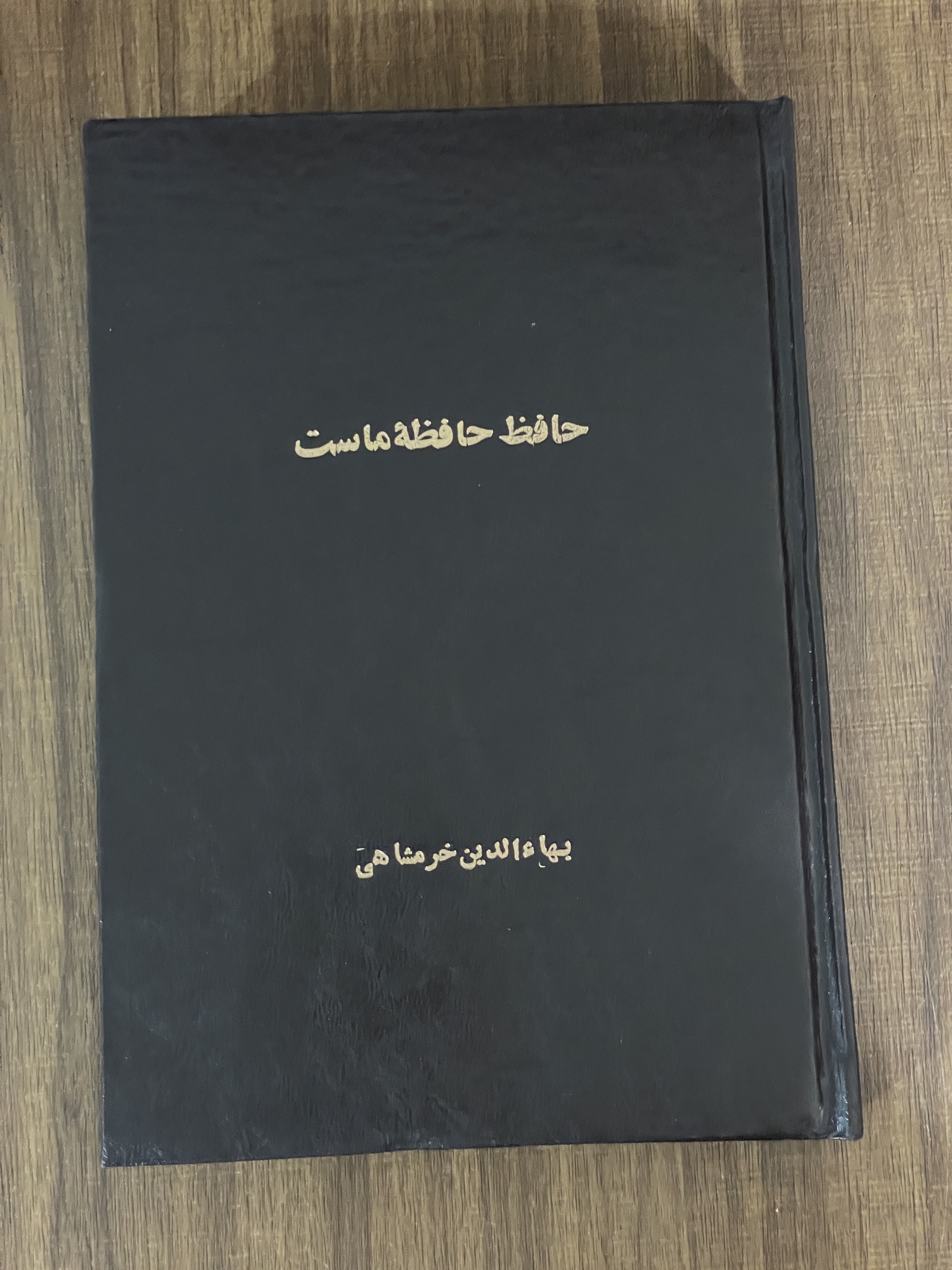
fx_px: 1907
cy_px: 635
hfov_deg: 28.0
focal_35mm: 52
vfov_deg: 36.8
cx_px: 476
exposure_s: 1/30
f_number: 2
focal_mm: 6
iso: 1600
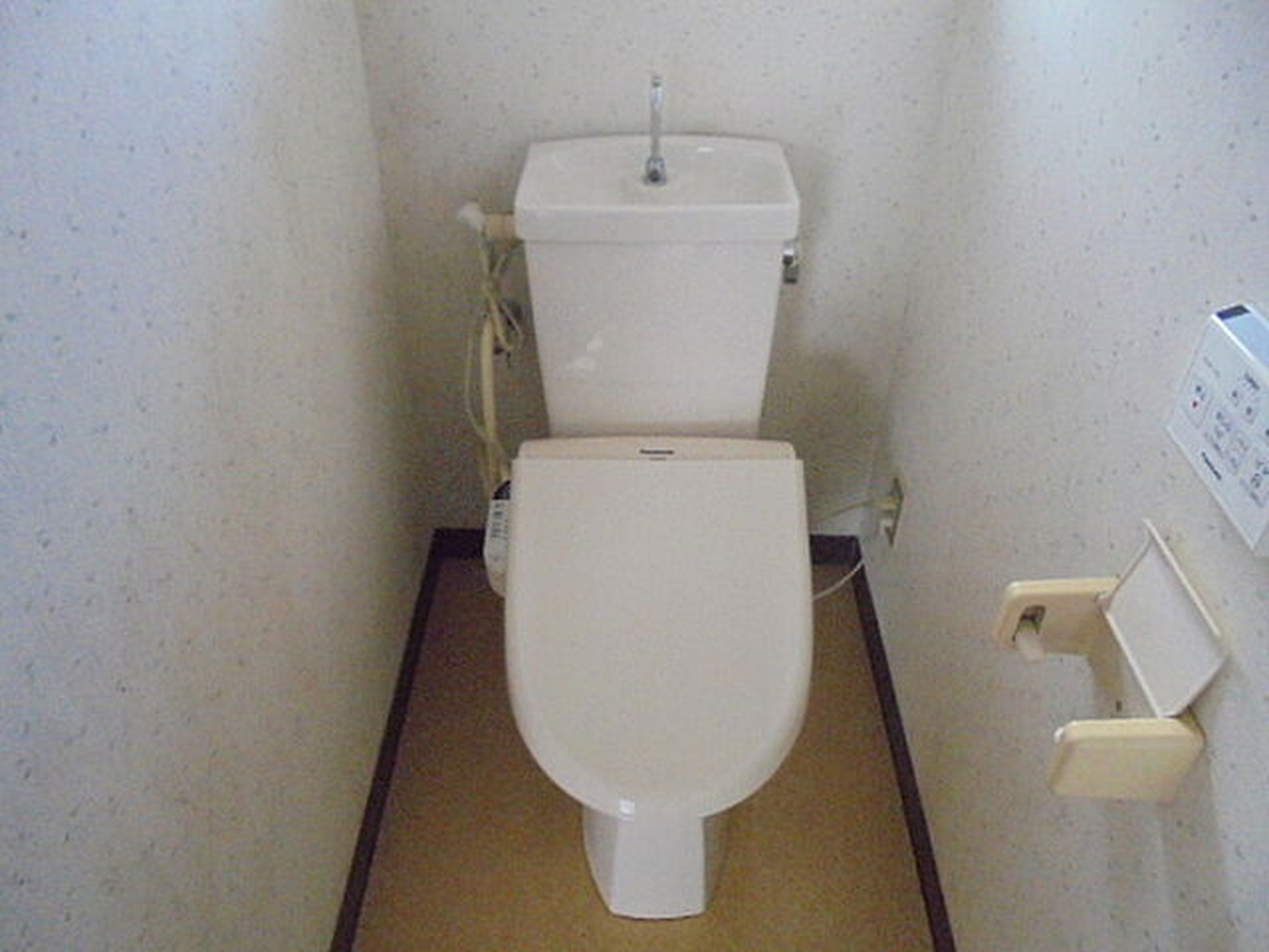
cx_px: 634
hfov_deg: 67.3
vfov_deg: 53.1
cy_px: 476
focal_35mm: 26
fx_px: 953
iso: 800
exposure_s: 1/30
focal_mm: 4.6
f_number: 3.5
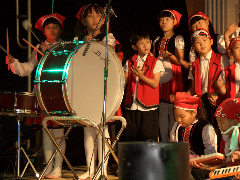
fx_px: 915
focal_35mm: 132
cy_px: 90
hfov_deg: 14.9
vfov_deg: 11.2
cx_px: 120
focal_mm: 28.4
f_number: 4
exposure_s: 1/60
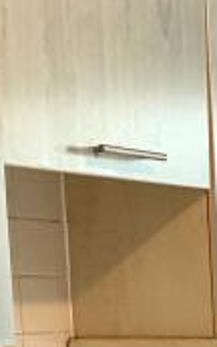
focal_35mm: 163
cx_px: 585
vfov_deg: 12.1
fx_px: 1544
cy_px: 570
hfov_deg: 7.3
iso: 100
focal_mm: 4.25
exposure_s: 1/79
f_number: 1.8
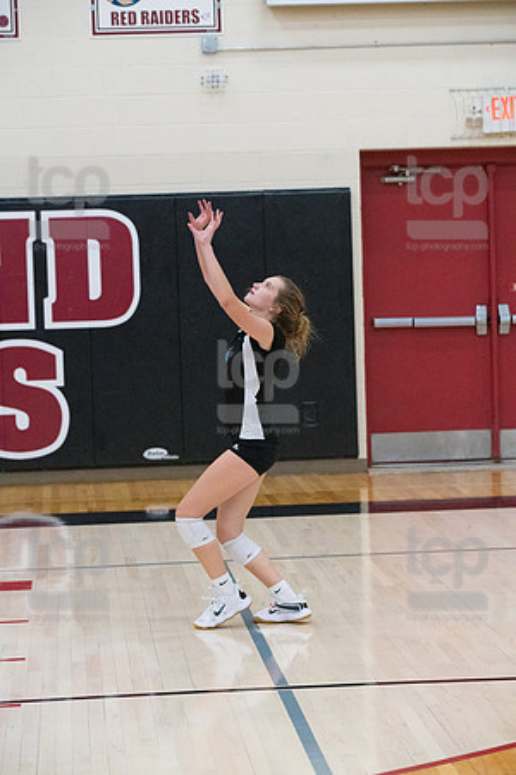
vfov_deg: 18.6
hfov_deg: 12.5
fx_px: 2365
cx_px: 258
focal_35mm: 110
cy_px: 388
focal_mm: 110
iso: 6400
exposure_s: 1/1000
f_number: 4.5
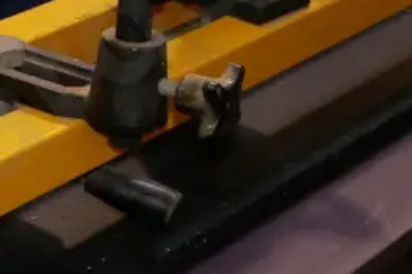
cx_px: -60
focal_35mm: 138
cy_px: 173
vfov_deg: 9.9
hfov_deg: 14.5
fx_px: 1578
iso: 3200
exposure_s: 1/125
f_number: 5.6
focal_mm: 17
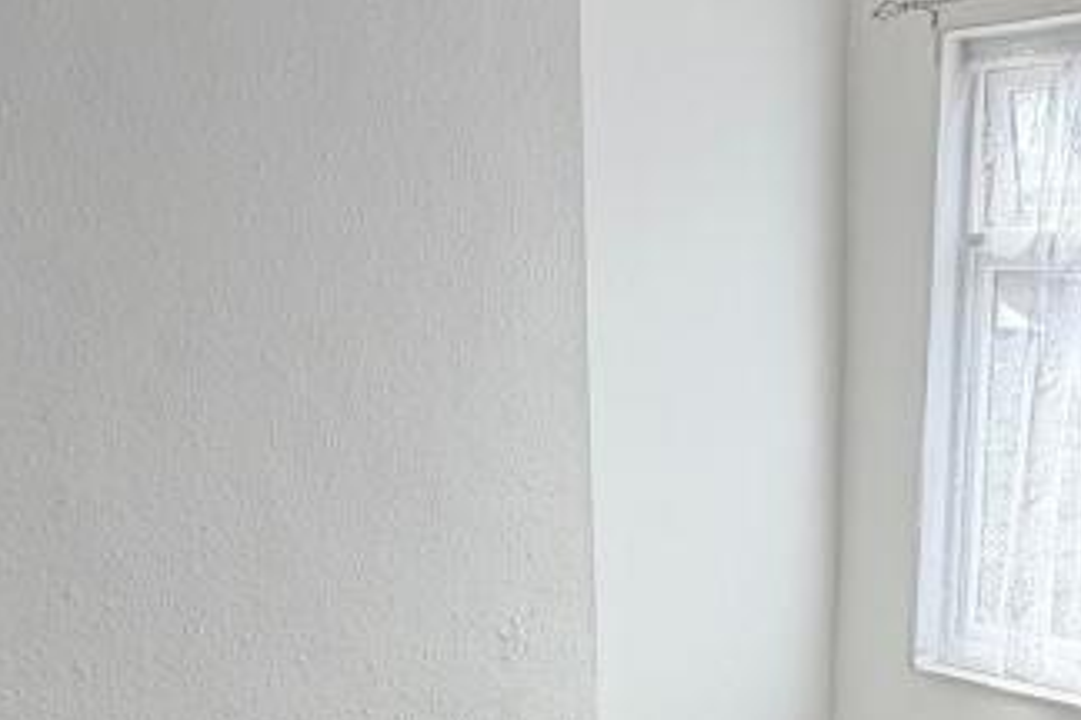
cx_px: 928
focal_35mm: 46
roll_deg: -2.7
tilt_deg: -18.2
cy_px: 793
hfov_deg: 40.2
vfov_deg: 26.9
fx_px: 1381
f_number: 2.2
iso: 40
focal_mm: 2.22
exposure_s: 1/160
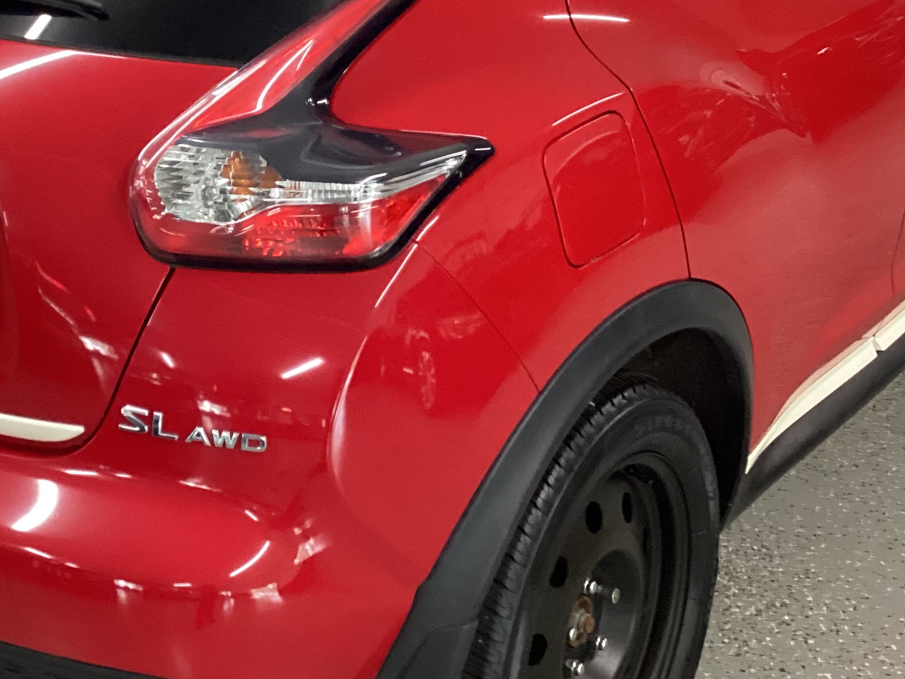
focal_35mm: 64
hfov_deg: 29.8
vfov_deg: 22.8
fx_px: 1673
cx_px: 240
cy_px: 195
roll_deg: +0.2
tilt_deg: -22.5
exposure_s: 1/50
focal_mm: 3.3
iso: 400
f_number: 2.4
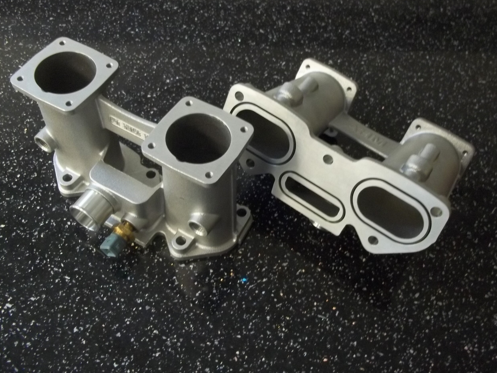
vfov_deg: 38.7
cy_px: 183
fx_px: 531
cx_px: 247
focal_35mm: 37
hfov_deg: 50.1
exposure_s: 1/8
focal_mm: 6.5
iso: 320
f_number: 3.1
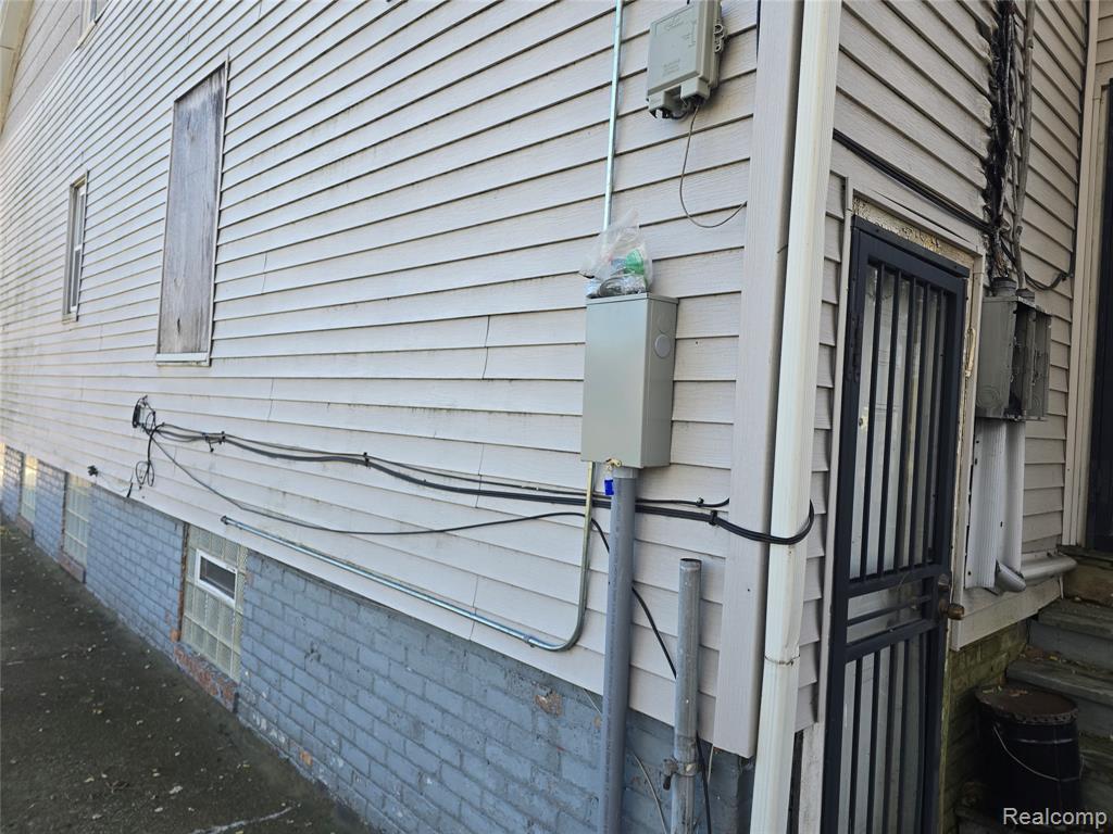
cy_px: 417
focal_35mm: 23
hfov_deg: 73.9
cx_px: 556
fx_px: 740
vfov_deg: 58.9
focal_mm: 6.3
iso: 32
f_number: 1.7
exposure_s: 1/180
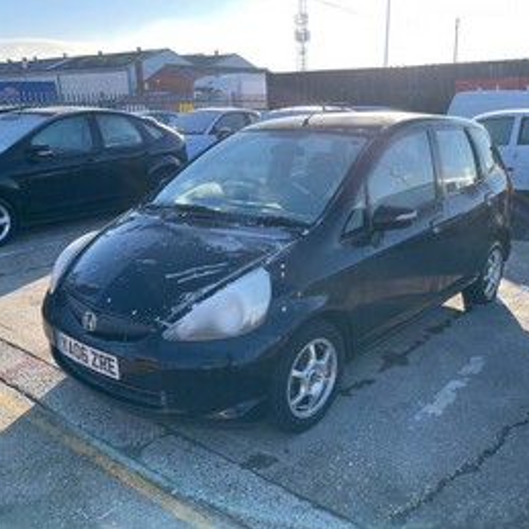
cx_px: 290
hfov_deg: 52.4
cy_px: 266
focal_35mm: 31
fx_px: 536
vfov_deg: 52.5
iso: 32
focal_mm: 4.2
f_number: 1.6
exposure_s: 1/932
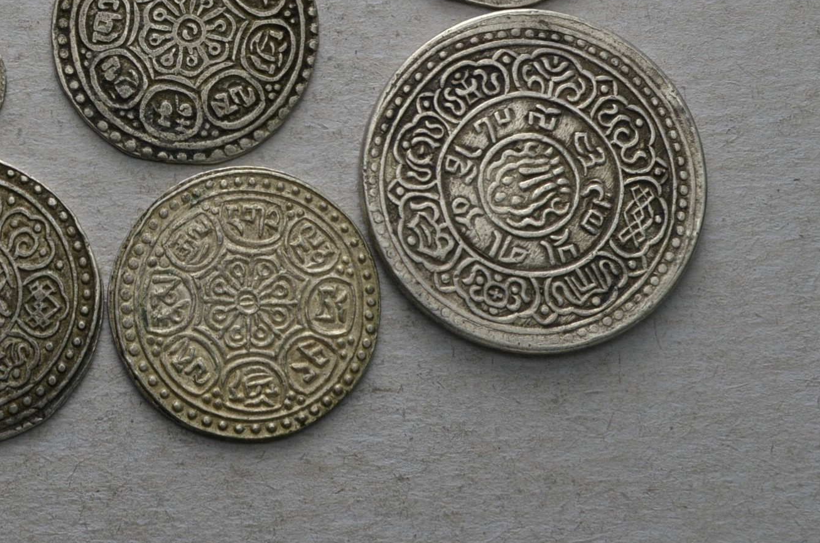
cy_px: 50
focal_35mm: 83
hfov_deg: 24.1
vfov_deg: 16.2
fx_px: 1887
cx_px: 157
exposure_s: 1/200
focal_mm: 30
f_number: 14
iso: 400
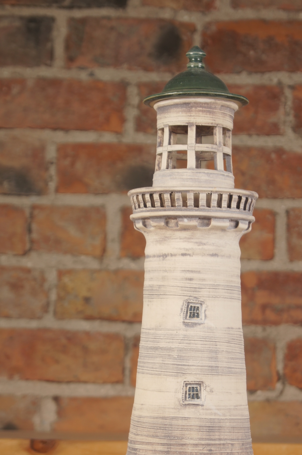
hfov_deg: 12.8
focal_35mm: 107
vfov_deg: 19.1
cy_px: 285
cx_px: 185
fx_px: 1345
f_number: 5.6
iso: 100
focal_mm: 55
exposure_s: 1/160
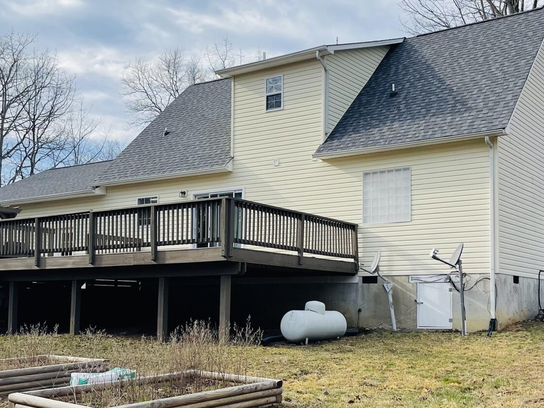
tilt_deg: +5.2
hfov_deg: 42.0
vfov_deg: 32.1
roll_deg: -0.8
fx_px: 707
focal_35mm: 45
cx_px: 303
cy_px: 240
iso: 32
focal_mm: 5.1
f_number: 1.6
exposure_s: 1/3257
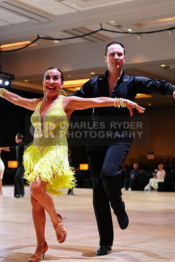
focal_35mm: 70
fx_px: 510
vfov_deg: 28.8
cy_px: 131
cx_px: 88
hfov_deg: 19.5
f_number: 4
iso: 2500
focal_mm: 70
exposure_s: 1/250
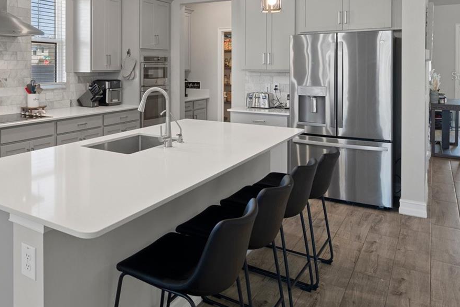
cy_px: 76
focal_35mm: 31
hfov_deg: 55.1
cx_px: 79
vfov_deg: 41.1
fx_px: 396
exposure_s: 1.3
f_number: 9
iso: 320
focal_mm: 17
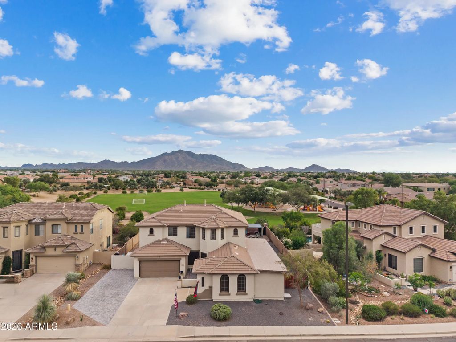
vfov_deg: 56.8
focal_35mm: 24
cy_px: 171
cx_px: 228
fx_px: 316
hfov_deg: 71.6
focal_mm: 8.67
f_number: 1.8
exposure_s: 1/1000
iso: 200
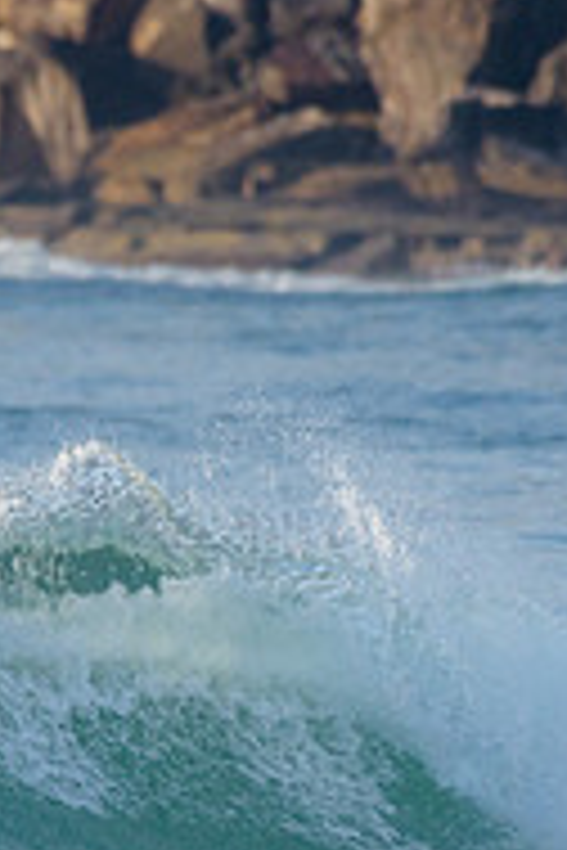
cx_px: -377
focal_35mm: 1884
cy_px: 530
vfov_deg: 1.1
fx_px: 44506
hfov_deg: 0.7
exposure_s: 1/2000
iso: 500
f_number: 5.6
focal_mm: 500
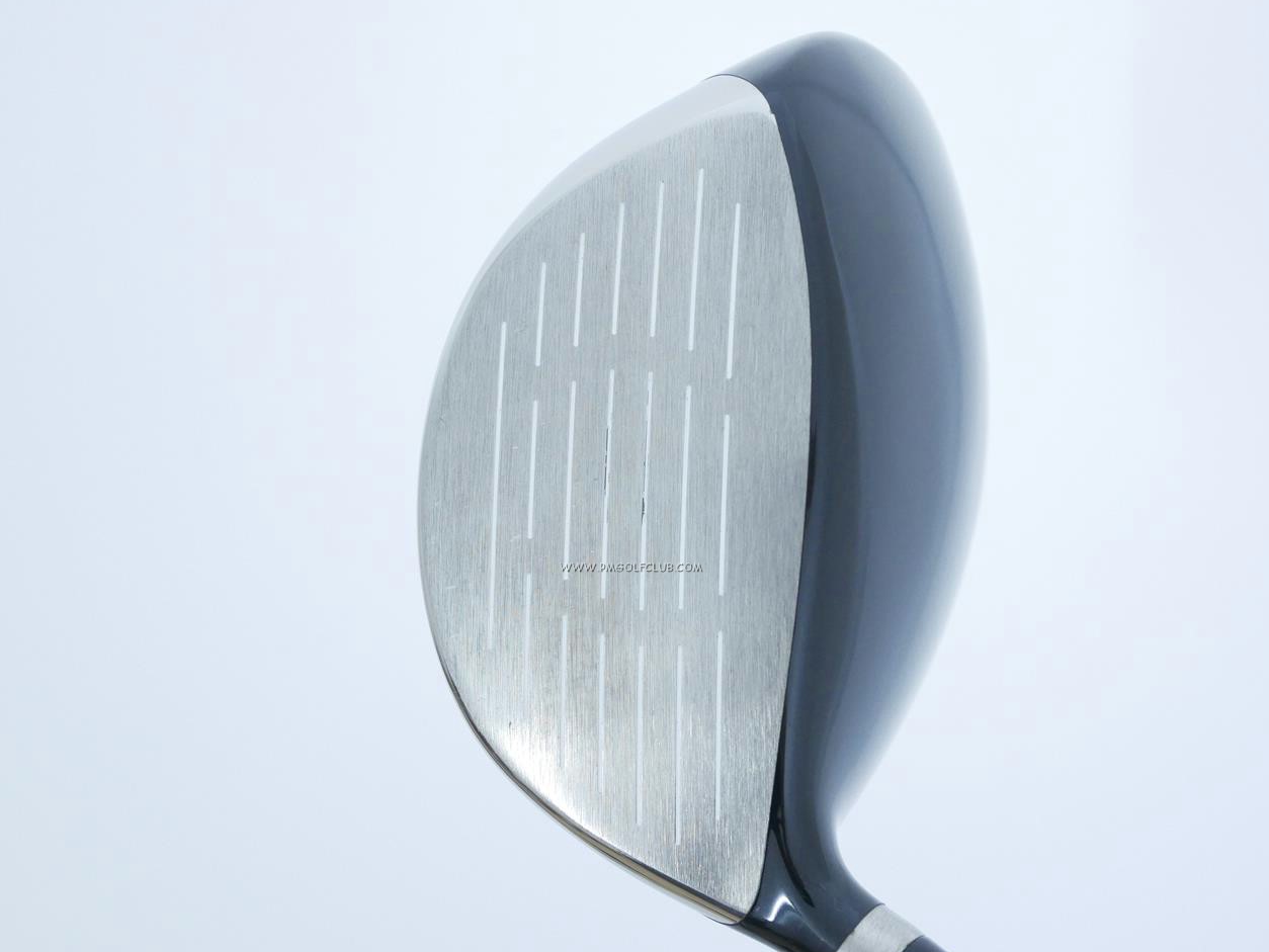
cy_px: 475
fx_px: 1870
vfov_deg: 28.6
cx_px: 631
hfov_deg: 37.5
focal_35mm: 51
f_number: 4.5
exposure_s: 1/60
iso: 1600
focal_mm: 25
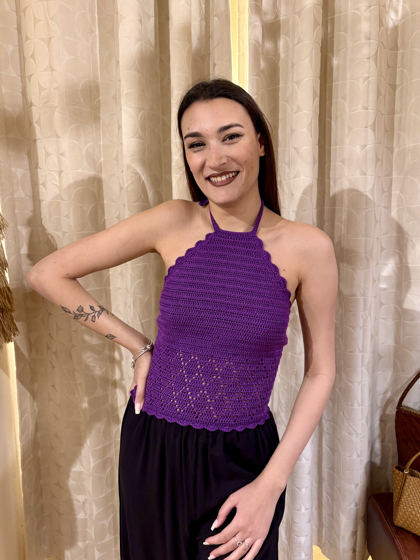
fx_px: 437
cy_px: 275
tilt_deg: -10.6
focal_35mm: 27
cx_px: 212
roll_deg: +1.0
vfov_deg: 65.3
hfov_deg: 51.4
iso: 160
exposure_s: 1/50
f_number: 1.6
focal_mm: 5.96
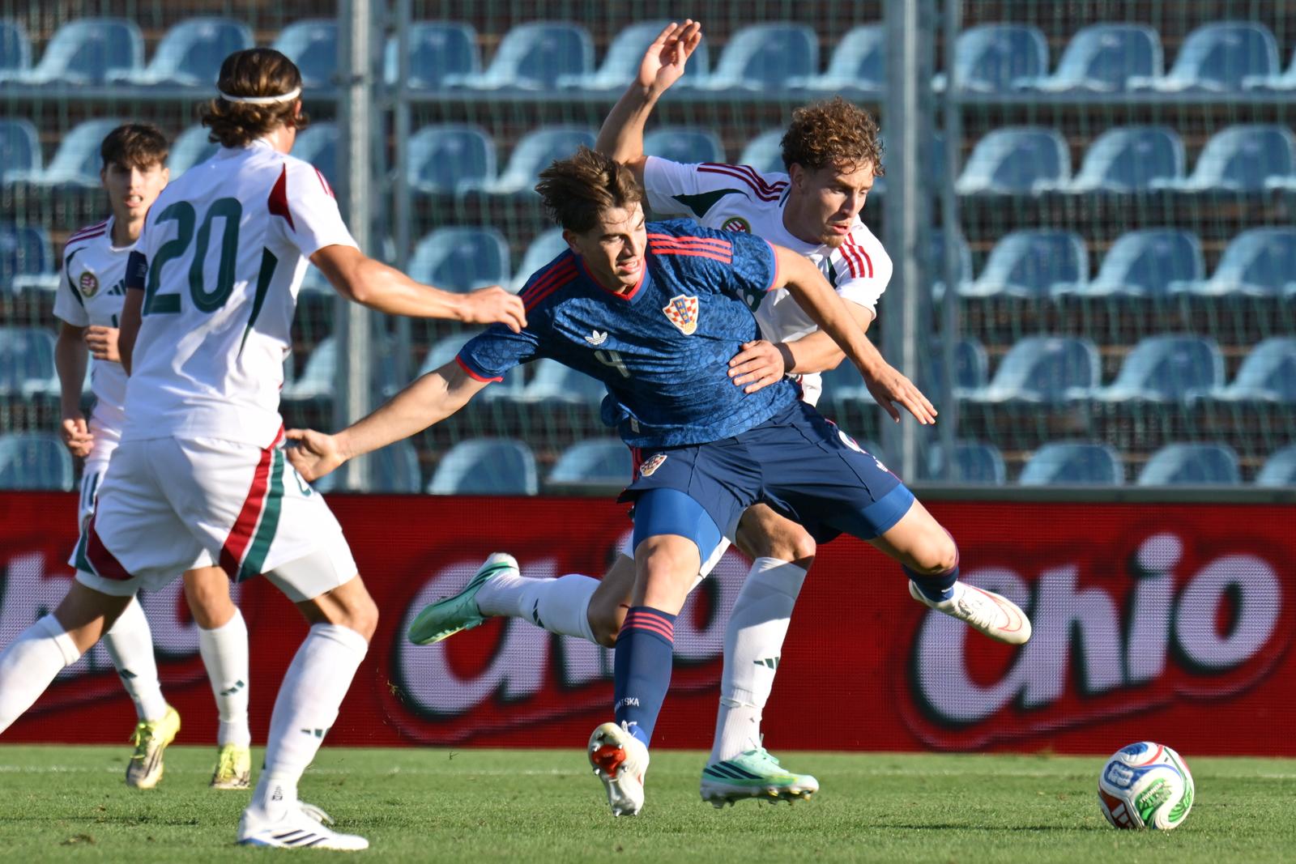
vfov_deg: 2.0
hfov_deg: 2.9
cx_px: 648
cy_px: 432
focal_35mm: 705
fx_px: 25380
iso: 250
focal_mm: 470
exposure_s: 1/1000
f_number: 6
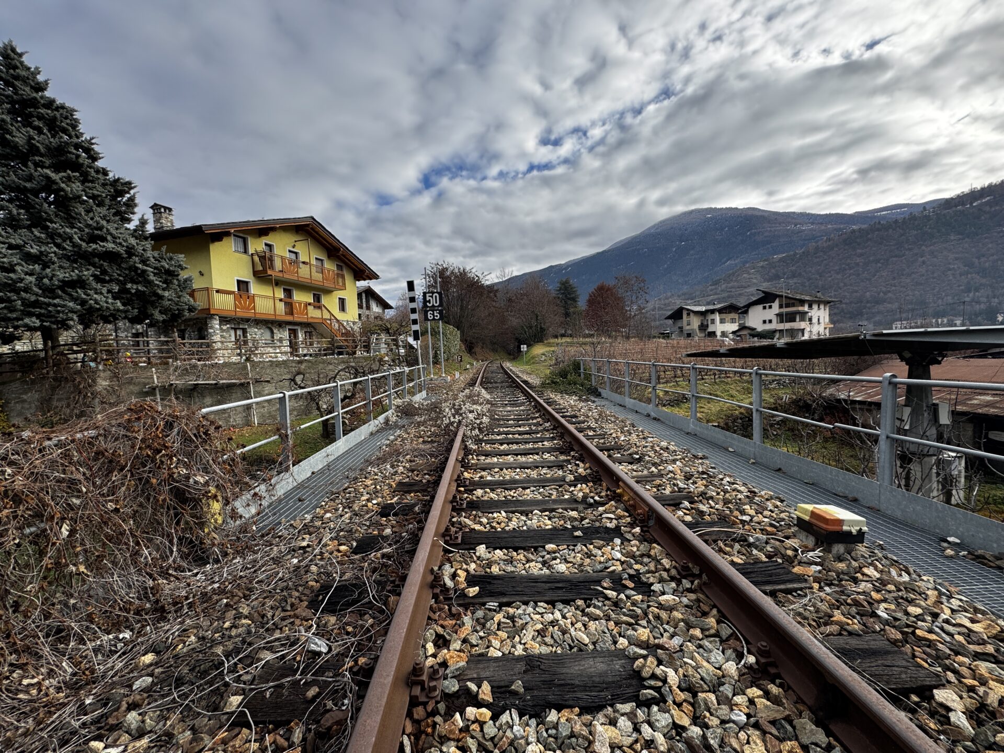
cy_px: 376
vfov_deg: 85.7
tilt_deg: -3.0
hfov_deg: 102.1
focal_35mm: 14
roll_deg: +2.1
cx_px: 502
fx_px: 406
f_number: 2.2
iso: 40
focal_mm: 2.22
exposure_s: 1/495
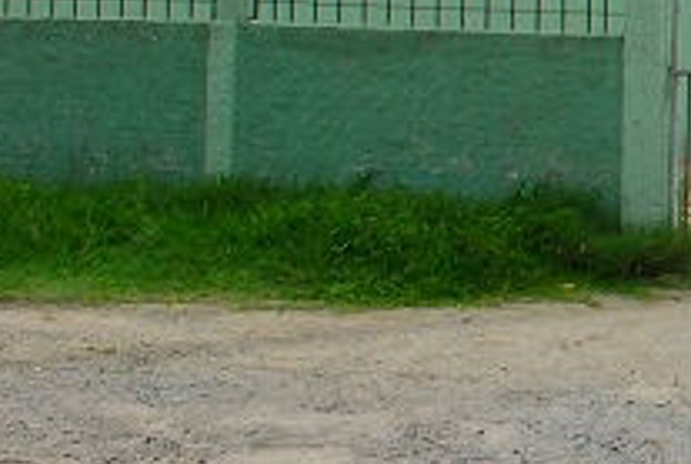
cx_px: 1427
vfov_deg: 10.6
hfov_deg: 13.6
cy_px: -187
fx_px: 2424
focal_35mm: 126
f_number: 11
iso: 500
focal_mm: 20
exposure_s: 1/500
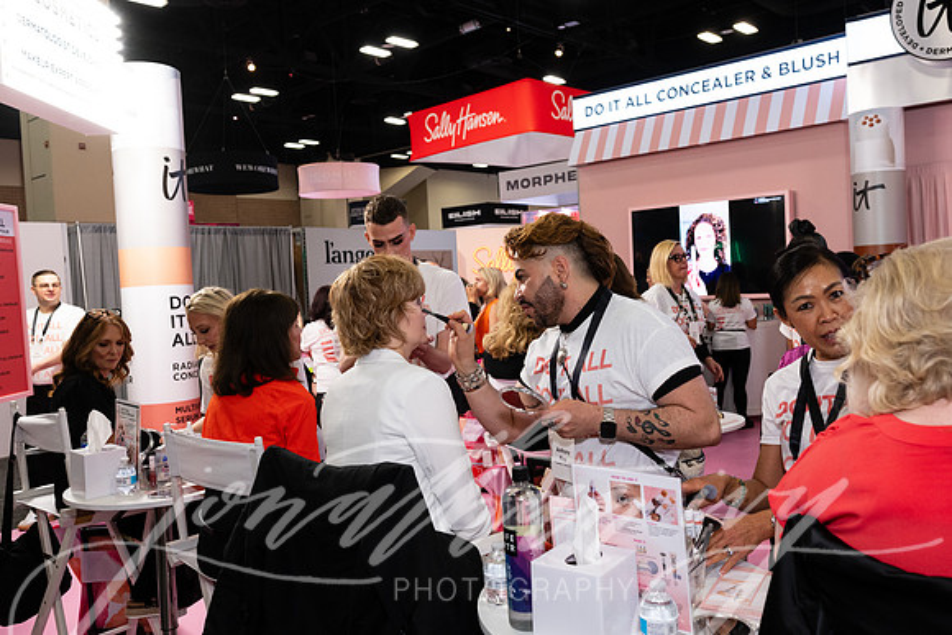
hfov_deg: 61.9
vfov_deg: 43.6
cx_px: 476
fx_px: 793
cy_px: 318
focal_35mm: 30
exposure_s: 1/100
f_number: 5.6
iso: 2000
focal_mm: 30
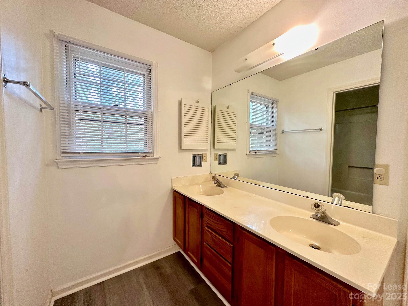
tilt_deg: -2.6
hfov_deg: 102.1
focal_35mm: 14
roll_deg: -1.2
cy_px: 153
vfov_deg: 85.7
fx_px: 165
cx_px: 204
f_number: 2.2
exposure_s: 1/60
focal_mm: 2.22
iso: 200
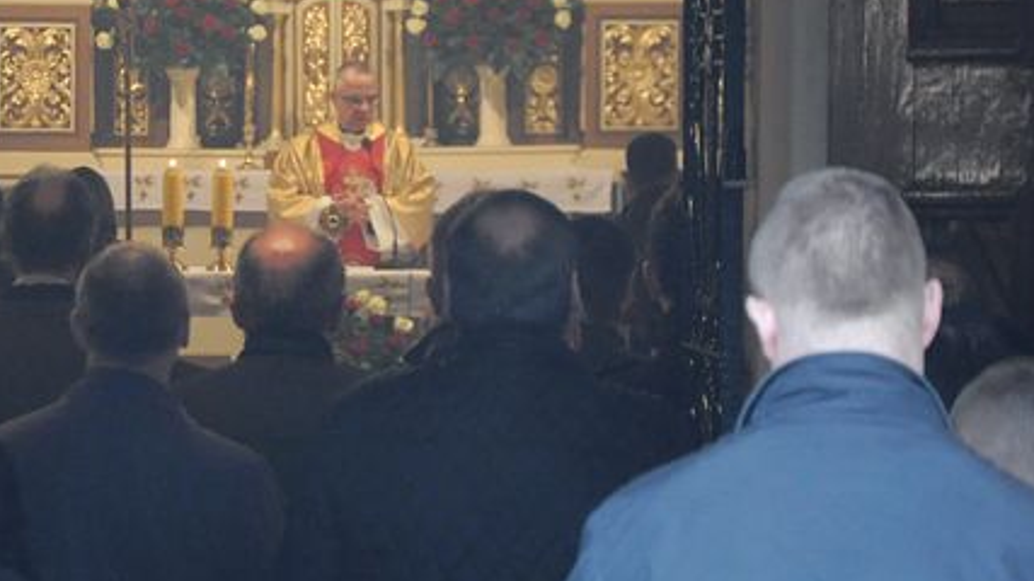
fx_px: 8992
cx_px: 266
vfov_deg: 3.7
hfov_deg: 6.6
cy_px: 188
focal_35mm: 328
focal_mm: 105
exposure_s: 1/40
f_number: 5.6
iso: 1600
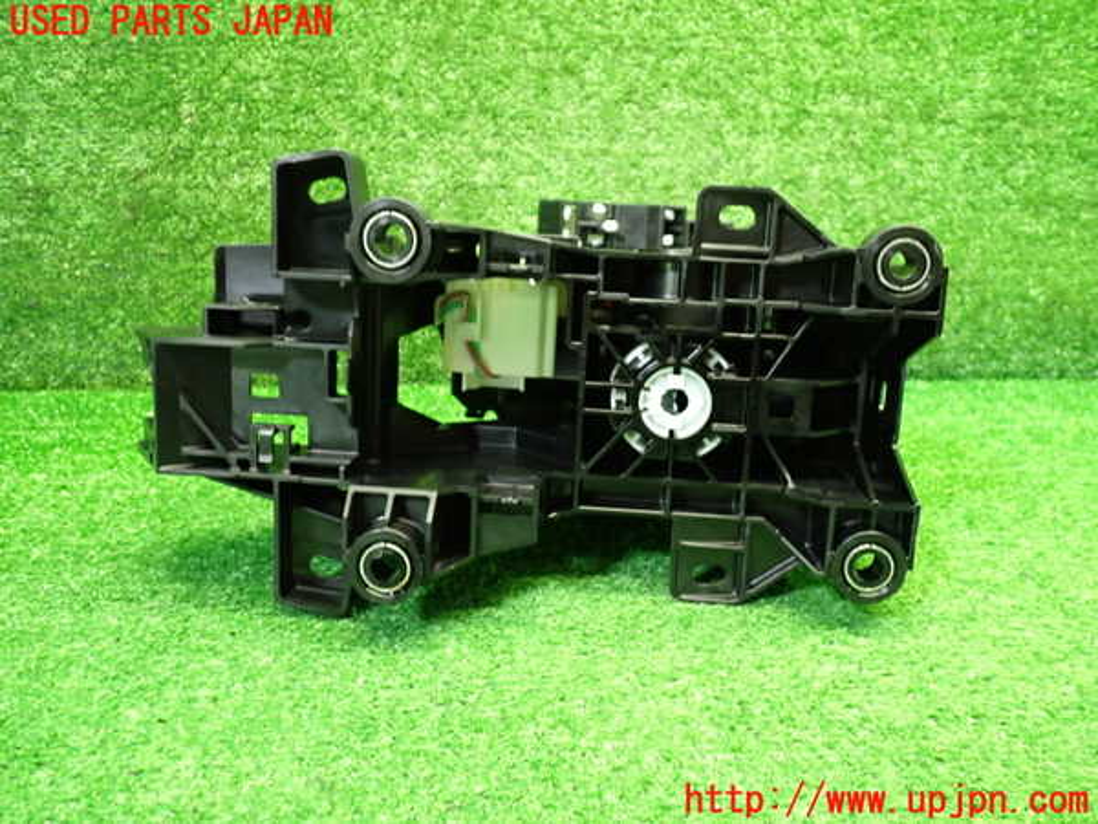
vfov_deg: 46.8
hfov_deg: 60.0
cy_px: 412
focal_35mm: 30
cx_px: 549
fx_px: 952
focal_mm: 5.4
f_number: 2.3
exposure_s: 1/30
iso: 640
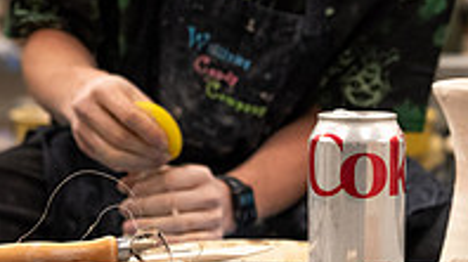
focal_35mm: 119
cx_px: 130
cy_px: 166
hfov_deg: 17.9
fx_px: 1476
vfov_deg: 10.2
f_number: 3.2
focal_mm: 36
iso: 1600
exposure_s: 1/500
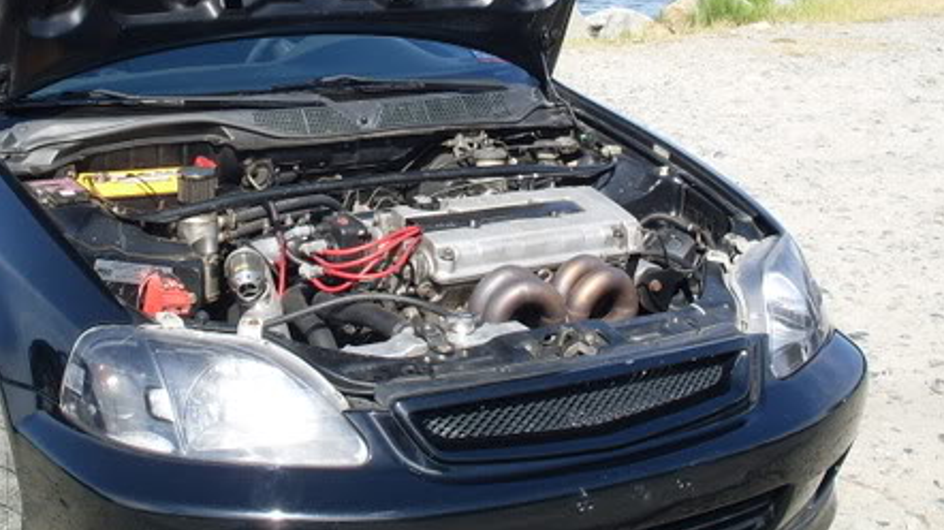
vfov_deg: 19.8
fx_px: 1501
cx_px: 340
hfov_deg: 34.7
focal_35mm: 60
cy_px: 90
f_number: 8.4
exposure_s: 1/90
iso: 80
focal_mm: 6.3
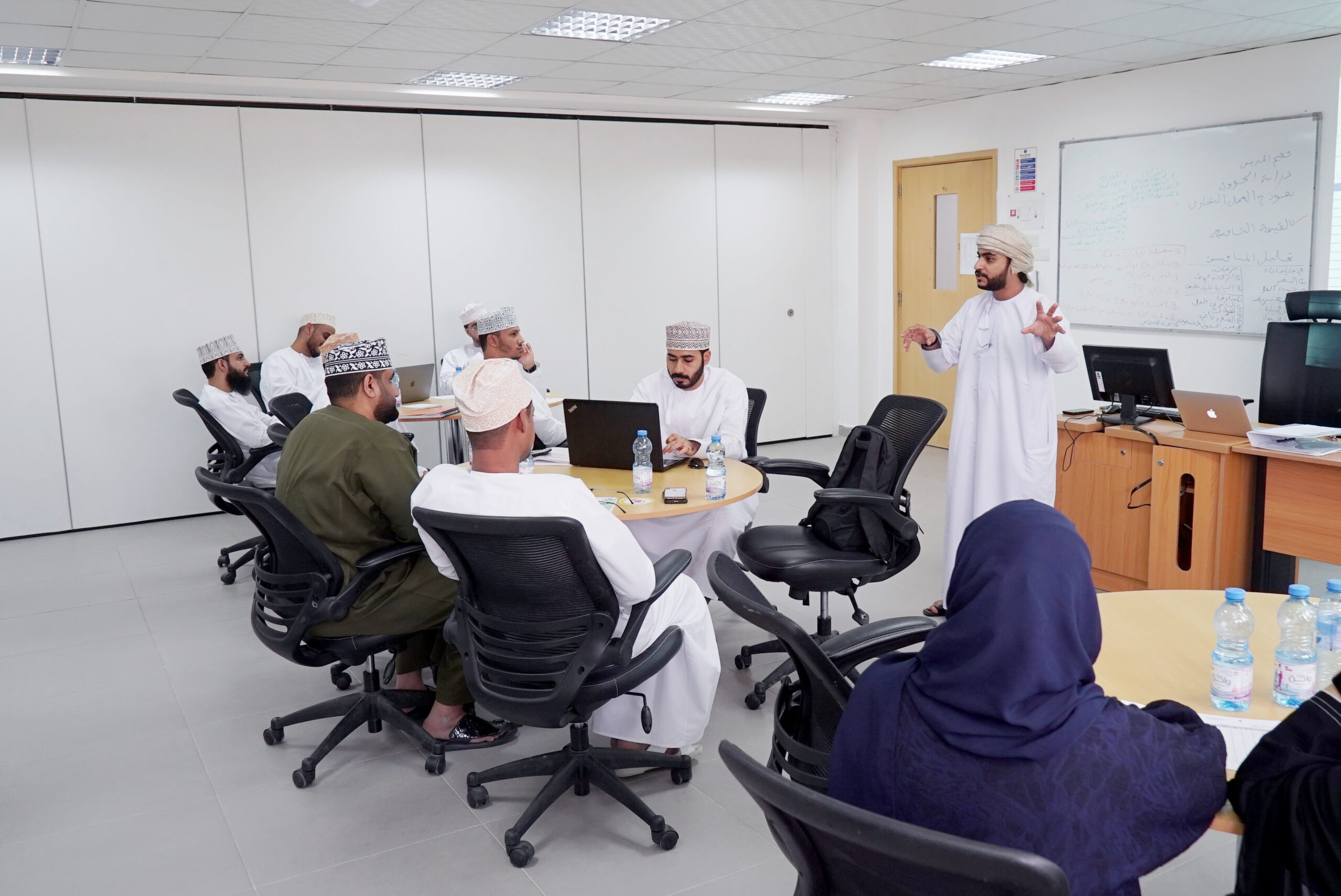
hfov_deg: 61.9
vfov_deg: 43.7
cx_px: 670
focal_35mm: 30
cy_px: 448
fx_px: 1118
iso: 1000
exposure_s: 1/100
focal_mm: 30
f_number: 5.6
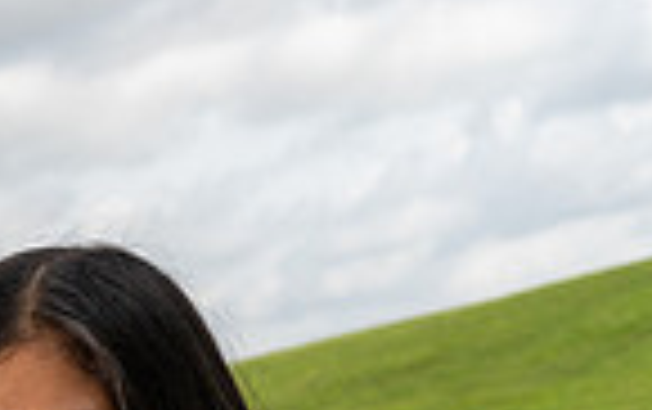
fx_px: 2473
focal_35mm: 139
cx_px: 9
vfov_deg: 8.6
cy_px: 987
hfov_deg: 14.8
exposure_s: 1/250
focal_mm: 44
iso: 100
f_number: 8
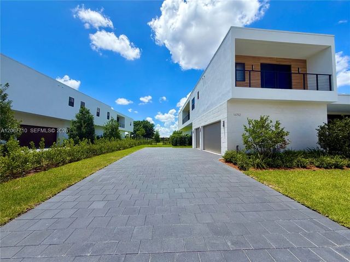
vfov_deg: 85.7
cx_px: 175
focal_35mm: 14
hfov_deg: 102.1
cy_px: 131
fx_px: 142
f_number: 2.2
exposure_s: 1/1001
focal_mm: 2.22
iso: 20
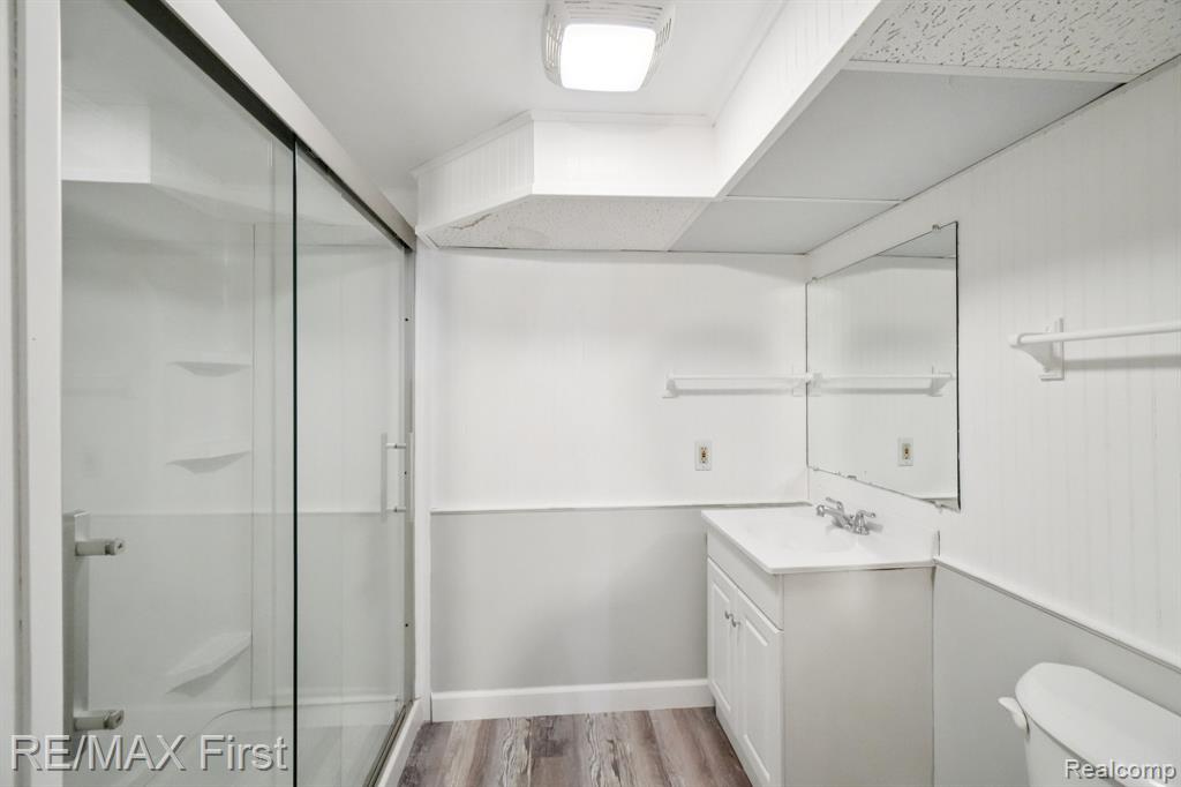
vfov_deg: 77.3
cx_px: 590
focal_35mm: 15
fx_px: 492
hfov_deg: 100.4
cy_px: 394
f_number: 8
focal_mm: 10
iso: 4000
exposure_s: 1/30
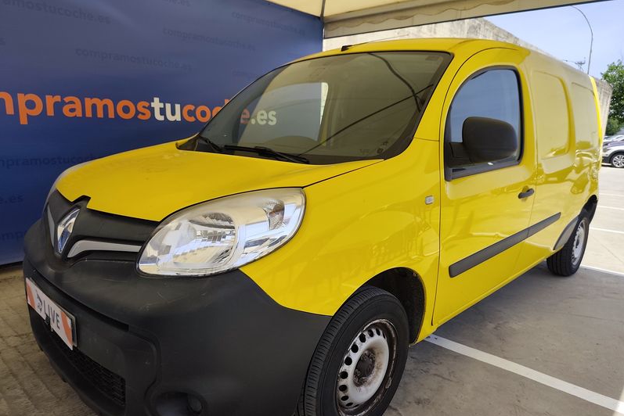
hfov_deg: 73.7
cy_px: 234
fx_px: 416
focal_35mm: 24
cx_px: 312
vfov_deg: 53.0
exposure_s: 1/586
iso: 50
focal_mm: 6.19
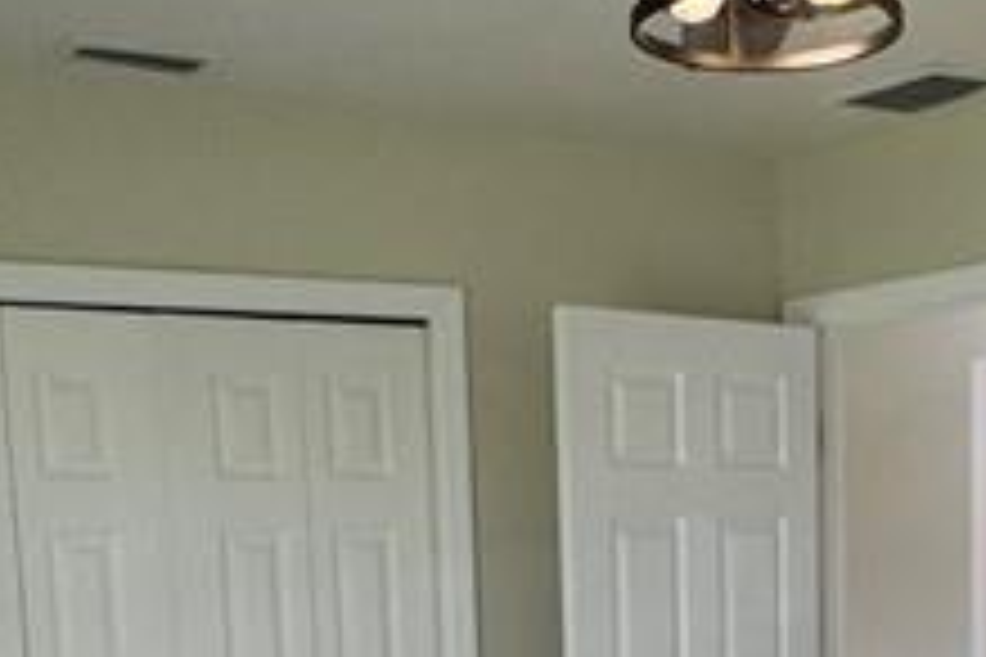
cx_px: 666
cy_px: 878
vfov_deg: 18.5
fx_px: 1862
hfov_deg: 29.4
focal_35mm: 68
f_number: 2.2
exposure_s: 1/120
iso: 125
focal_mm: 2.22
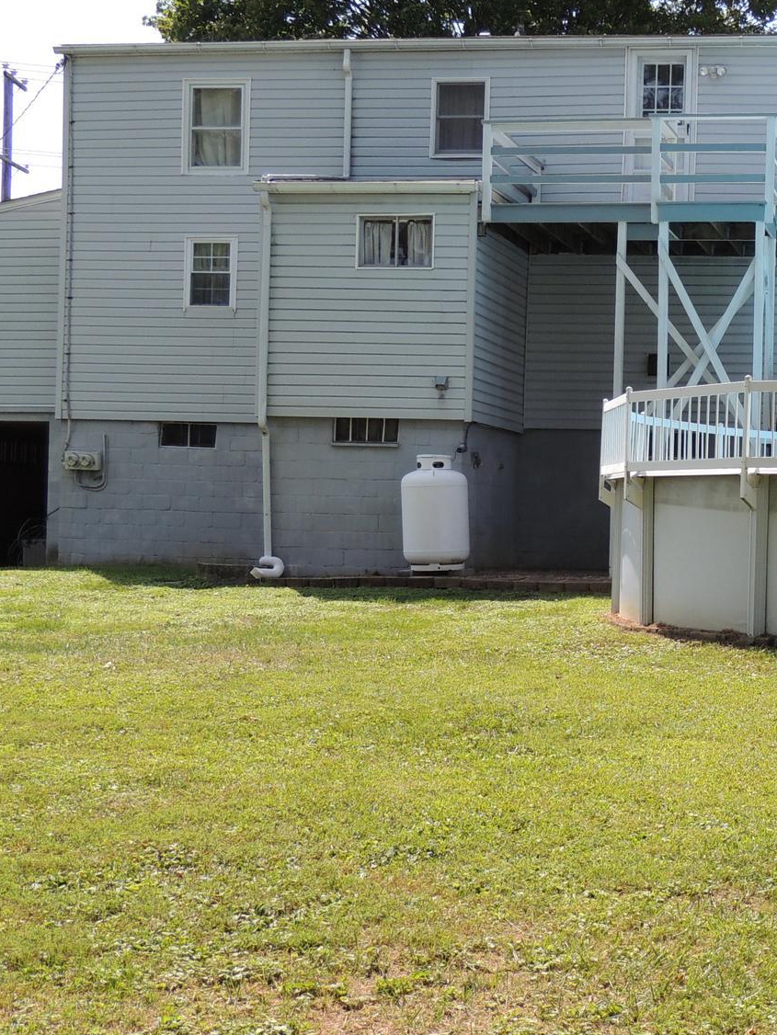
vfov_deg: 32.2
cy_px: 563
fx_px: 1795
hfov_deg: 23.6
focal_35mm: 60
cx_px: 747
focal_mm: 5.8
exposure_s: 1/640
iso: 100
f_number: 3.2
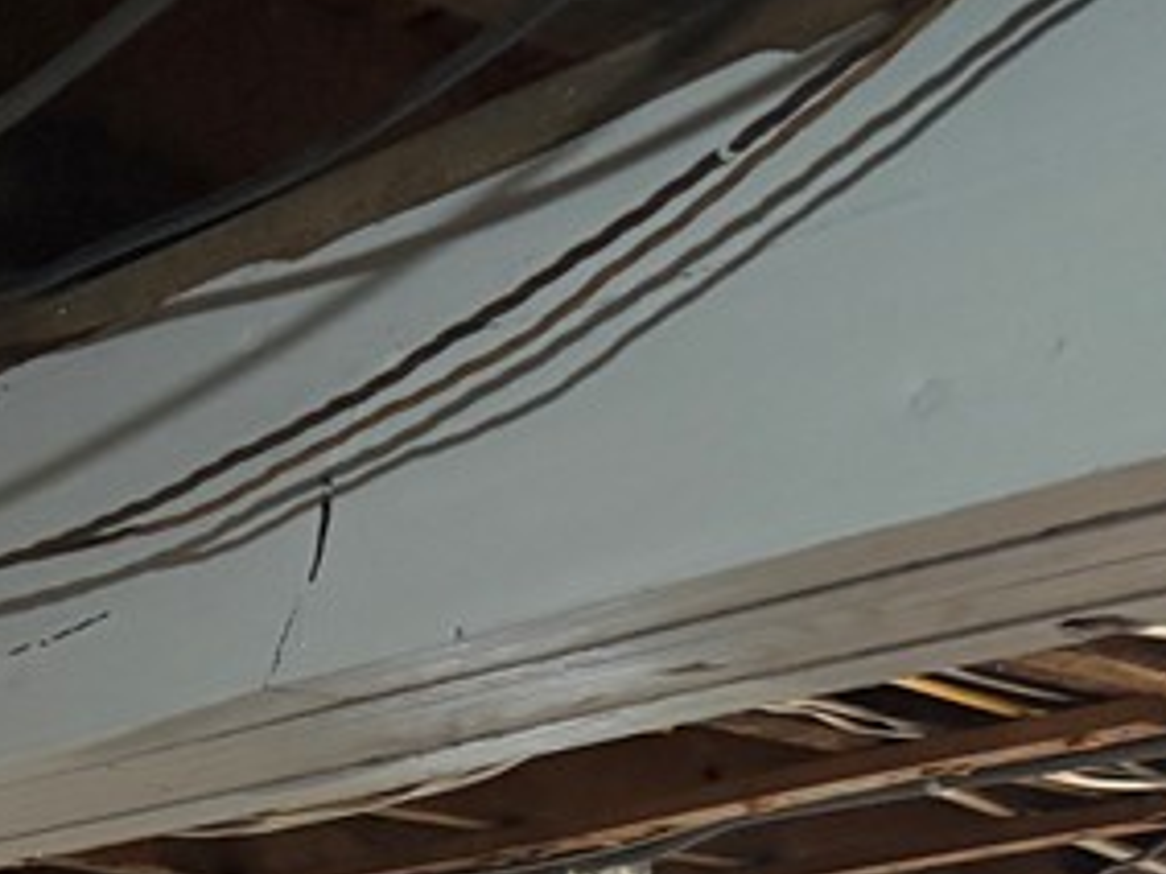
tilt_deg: -1.5
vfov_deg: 14.3
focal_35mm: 94
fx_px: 3165
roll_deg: -0.2
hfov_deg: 20.6
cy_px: 1435
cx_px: 239
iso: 500
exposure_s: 1/40
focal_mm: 5.96
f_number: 1.6
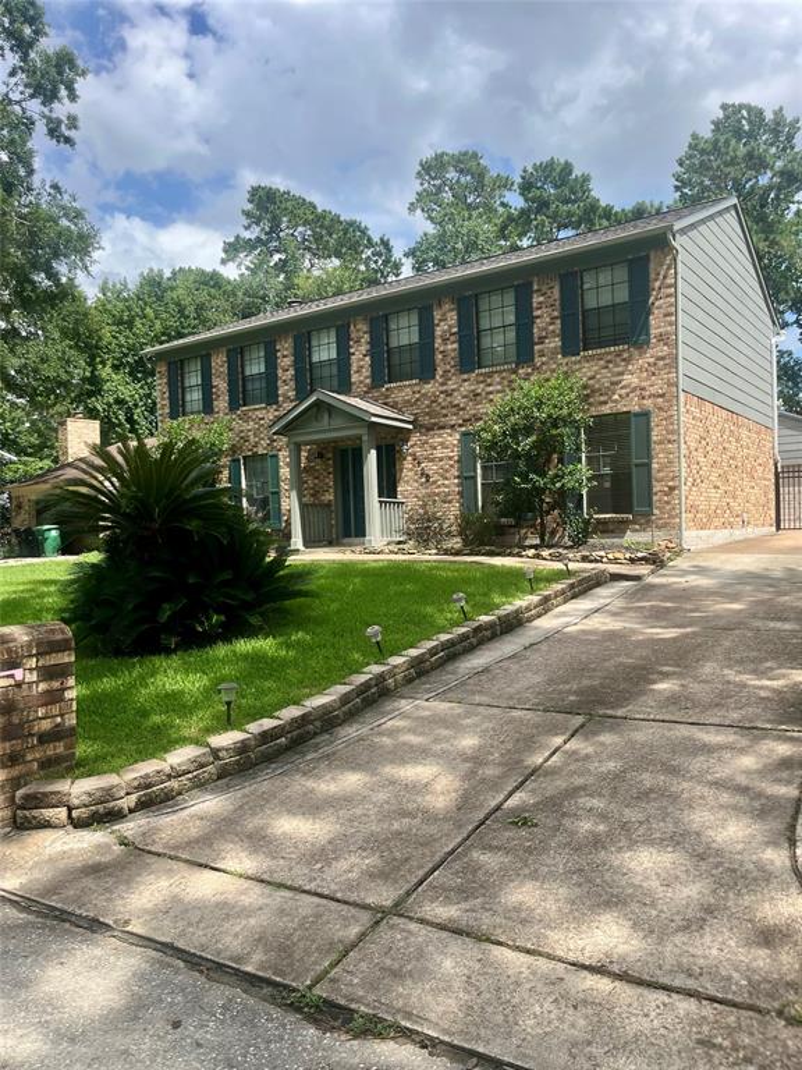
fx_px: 803
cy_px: 535
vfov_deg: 67.3
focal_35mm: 26
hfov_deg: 53.1
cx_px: 401
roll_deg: +2.2
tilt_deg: -0.8
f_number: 1.6
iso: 50
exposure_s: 1/2062
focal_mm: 5.1
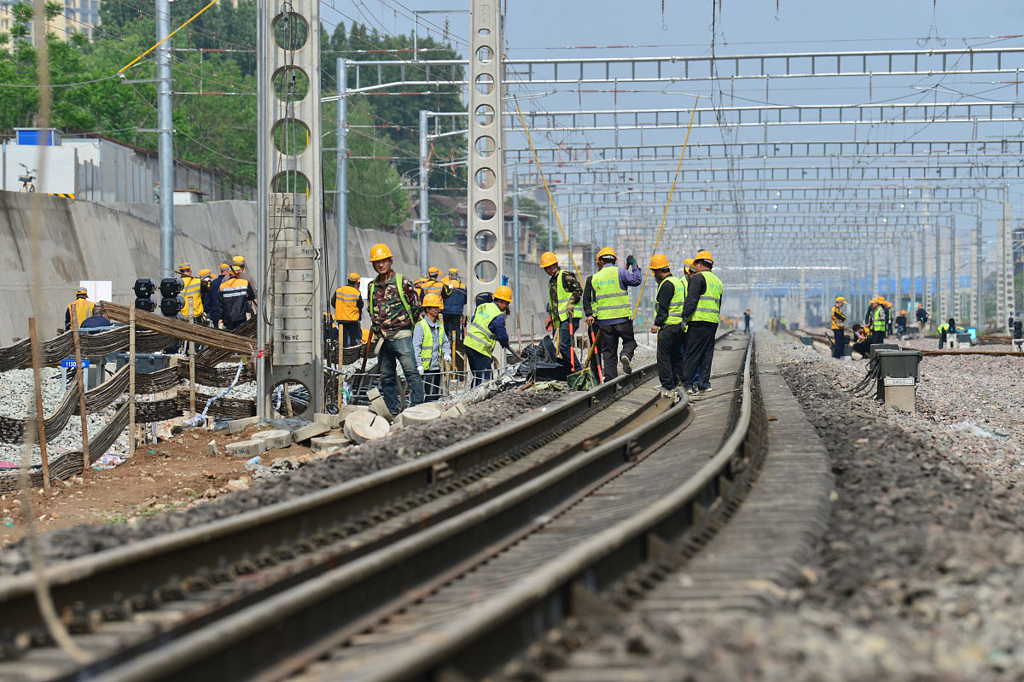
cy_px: 341
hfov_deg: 10.3
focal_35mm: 200
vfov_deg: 6.9
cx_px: 512
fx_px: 5686
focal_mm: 200
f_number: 5.6
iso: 100
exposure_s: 1/800
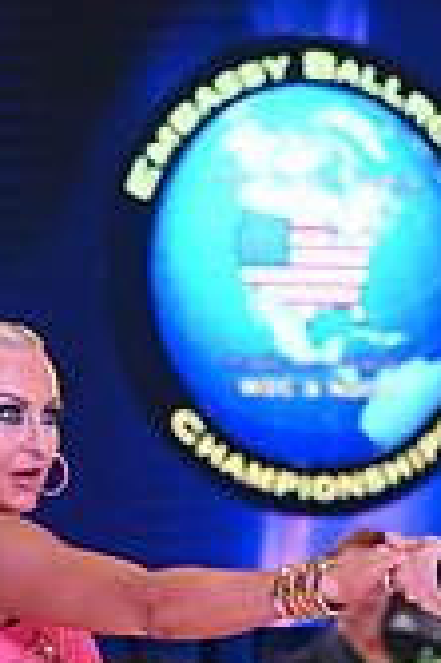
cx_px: 344
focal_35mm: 383
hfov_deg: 3.6
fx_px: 7052
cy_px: 953
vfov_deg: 5.3
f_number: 5
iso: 4000
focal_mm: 110
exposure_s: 1/400
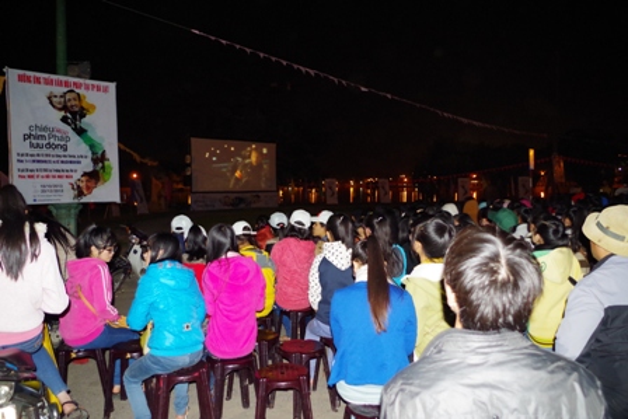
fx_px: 471
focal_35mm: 27
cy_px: 210
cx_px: 314
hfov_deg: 67.4
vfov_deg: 48.0
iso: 1600
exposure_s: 1/15
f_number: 3.5
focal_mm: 18
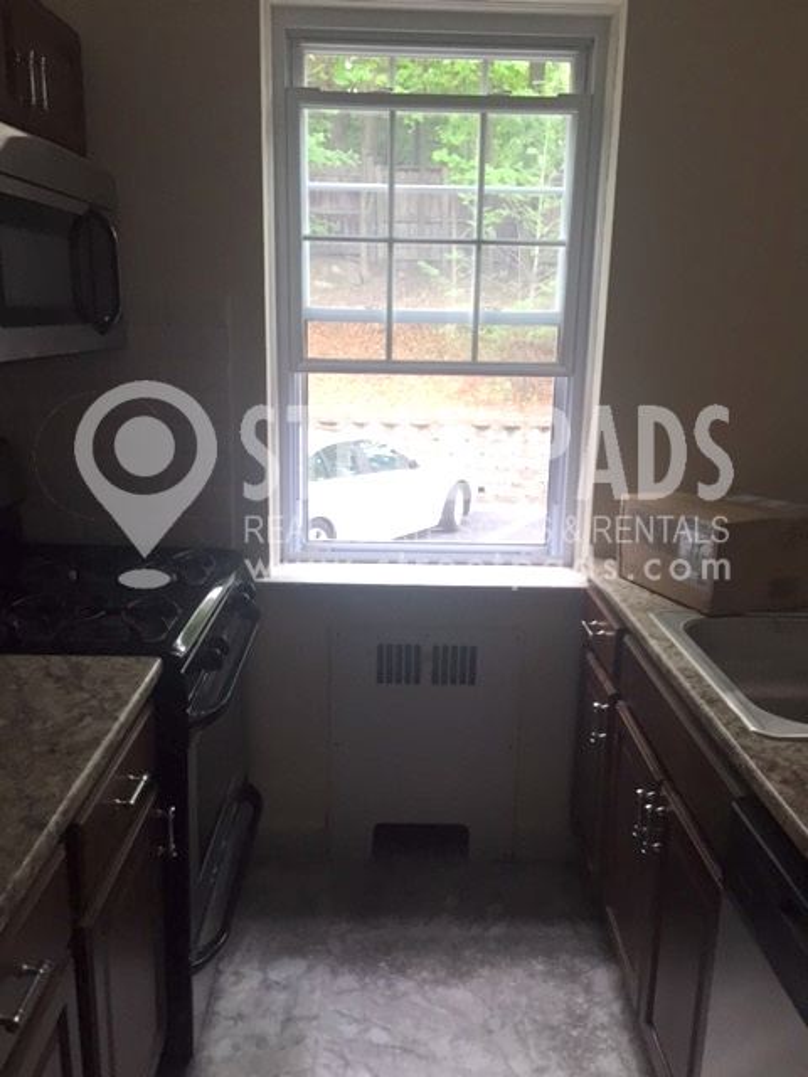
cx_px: 404
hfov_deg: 48.2
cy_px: 538
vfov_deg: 61.7
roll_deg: -1.3
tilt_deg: -13.9
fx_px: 903
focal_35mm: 29
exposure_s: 1/30
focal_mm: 4.15
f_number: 2.2
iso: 32
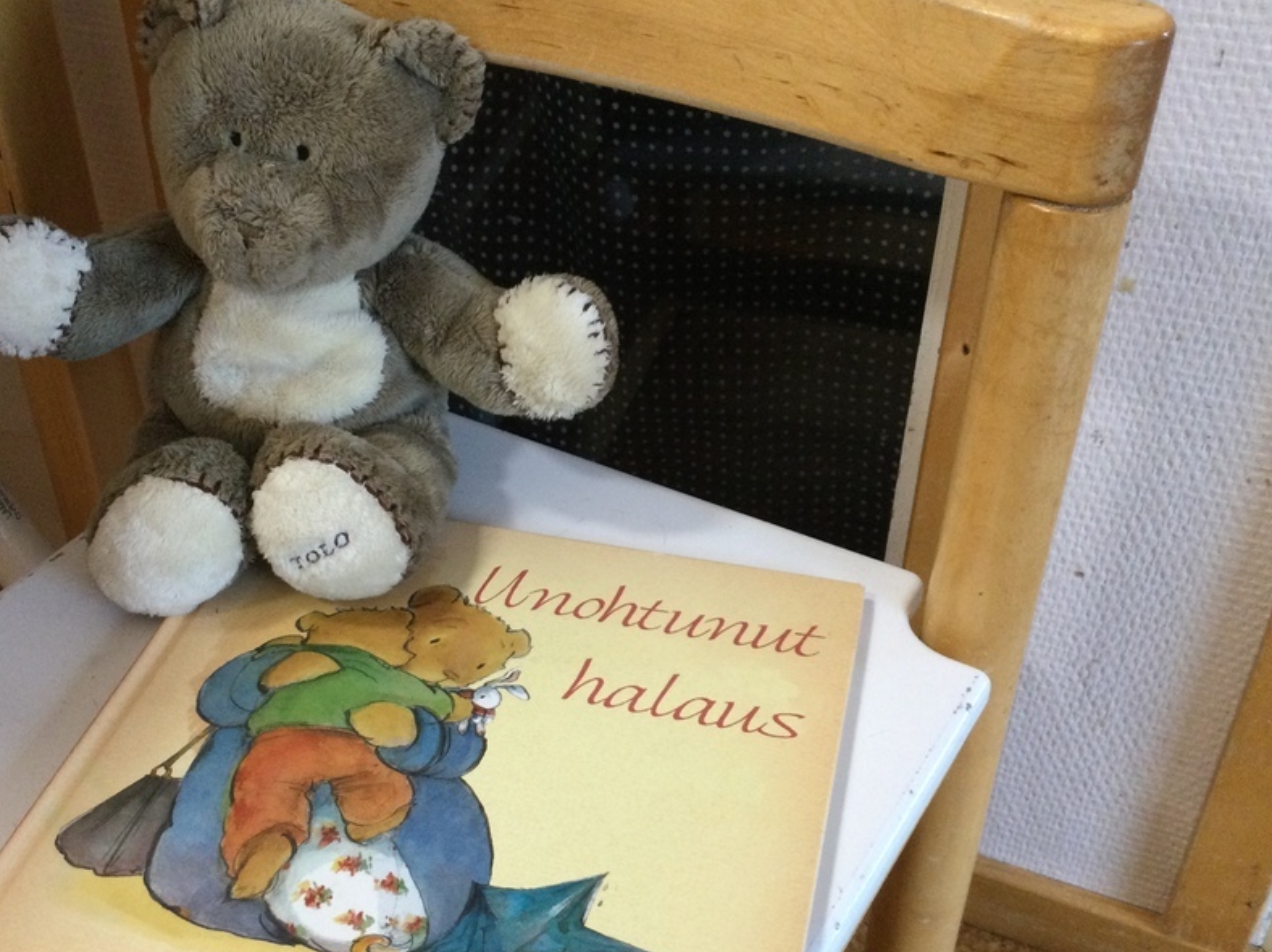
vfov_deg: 34.3
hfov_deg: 44.4
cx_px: 472
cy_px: 544
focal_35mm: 42
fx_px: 1542
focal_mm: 3.3
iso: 160
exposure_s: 1/33
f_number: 2.4
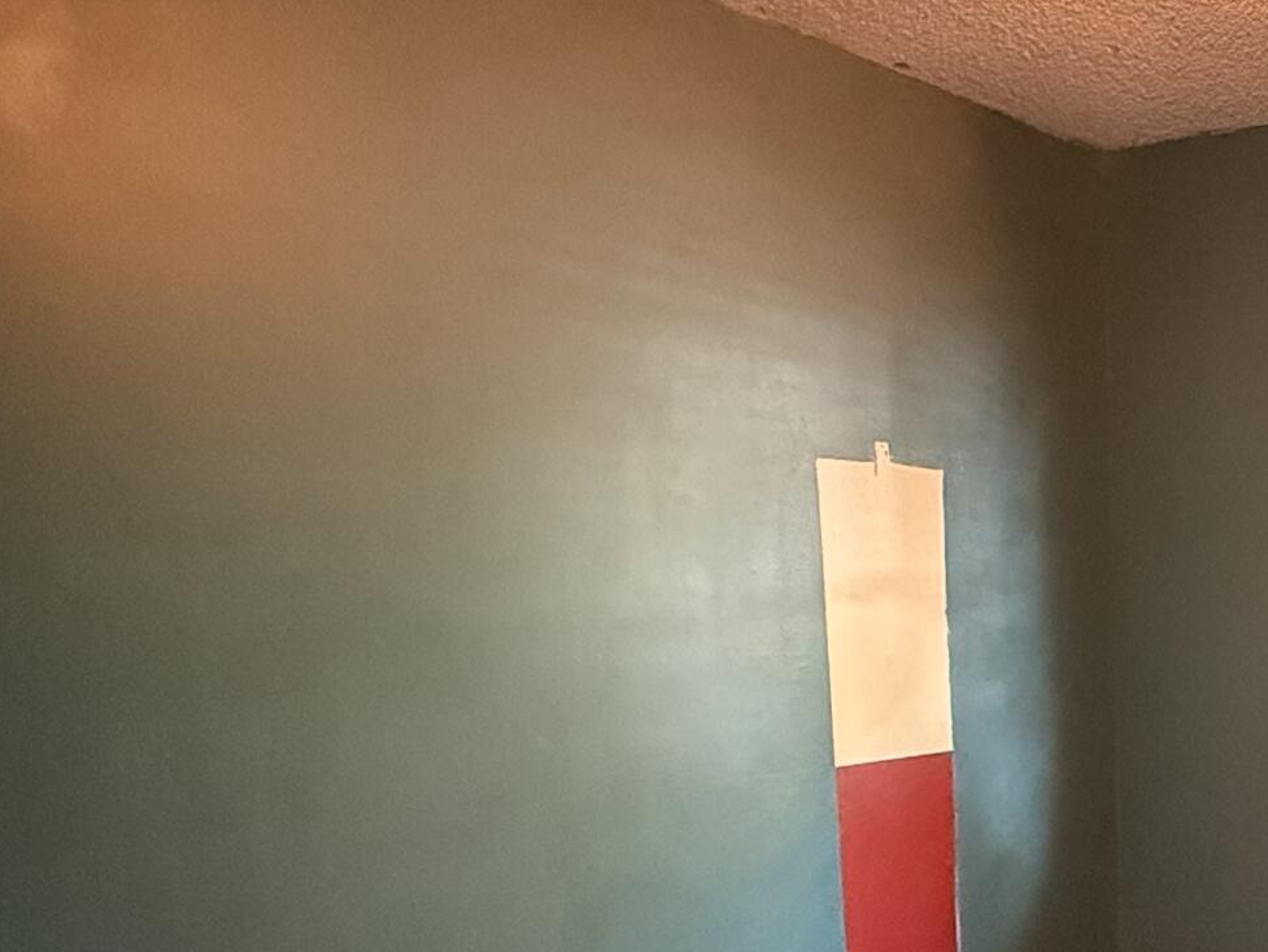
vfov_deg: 31.5
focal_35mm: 43
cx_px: 1356
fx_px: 1575
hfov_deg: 37.5
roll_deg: -0.6
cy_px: 912
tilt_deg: -11.1
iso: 1000
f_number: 2.2
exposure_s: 1/60
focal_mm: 2.22
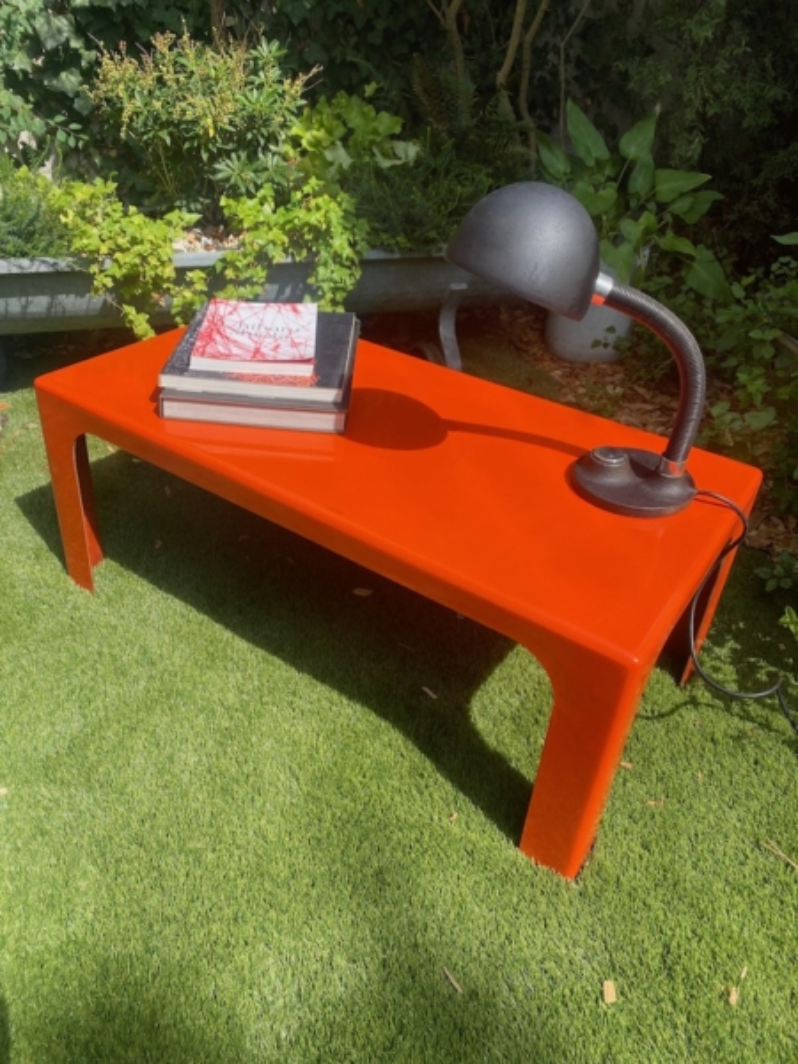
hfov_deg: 53.1
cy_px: 532
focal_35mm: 26
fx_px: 799
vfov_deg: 67.3
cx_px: 399
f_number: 1.8
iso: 32
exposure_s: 1/998
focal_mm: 4.25
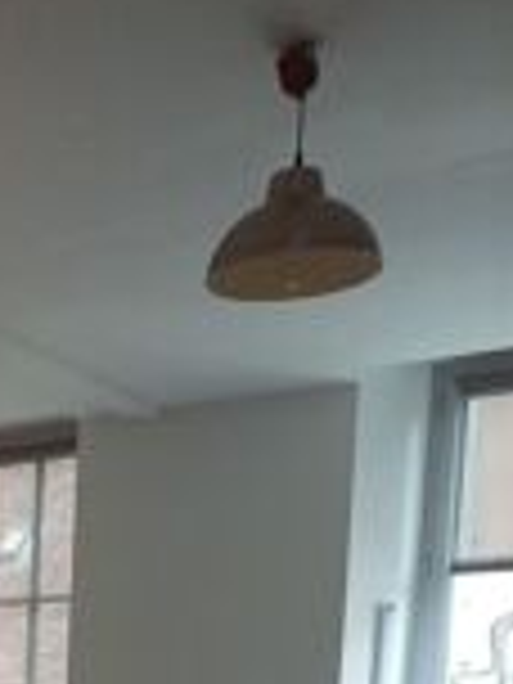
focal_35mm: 70
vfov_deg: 23.8
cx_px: -194
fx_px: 1383
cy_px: 929
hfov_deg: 19.1
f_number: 1.8
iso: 200
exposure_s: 1/60
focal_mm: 4.65
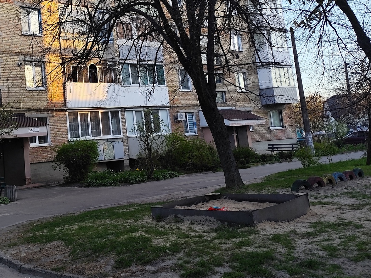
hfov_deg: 39.9
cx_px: 61
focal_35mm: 45
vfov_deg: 31.6
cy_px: 71
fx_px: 482
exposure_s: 1/142
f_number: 1.65
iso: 50
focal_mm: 6.19
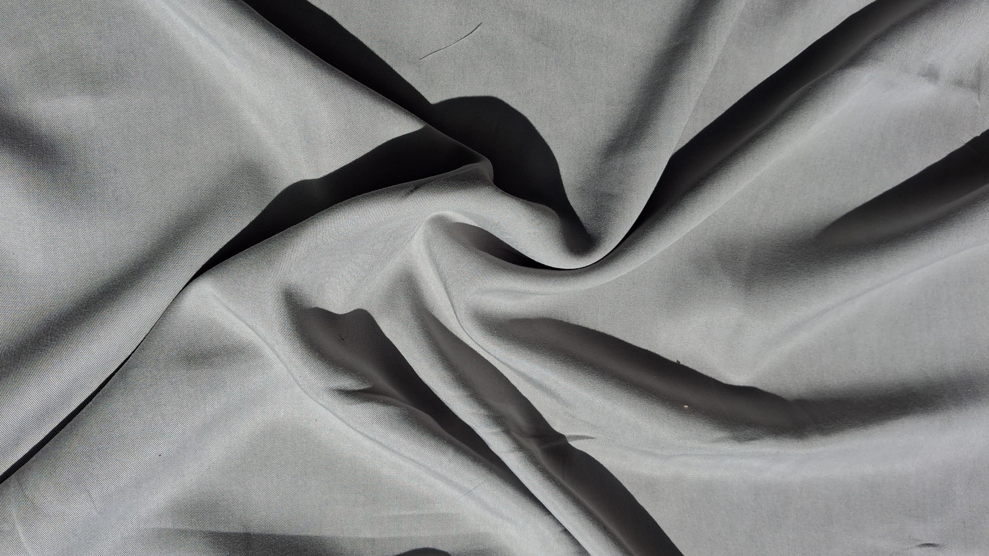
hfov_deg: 64.3
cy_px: 237
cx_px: 495
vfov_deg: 38.9
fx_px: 787
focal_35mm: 30
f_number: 1.8
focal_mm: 4
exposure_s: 1/1111
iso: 25
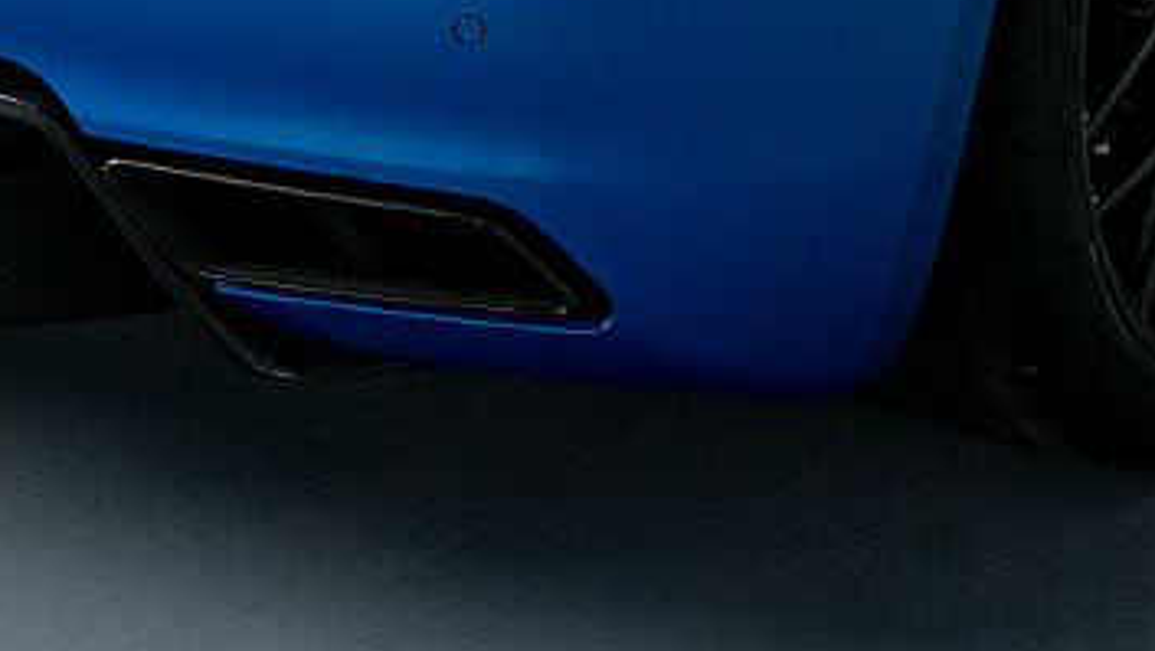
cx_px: 854
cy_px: -847
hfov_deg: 12.9
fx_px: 5087
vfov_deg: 7.0
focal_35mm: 166
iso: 320
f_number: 11
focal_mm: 35
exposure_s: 1/3
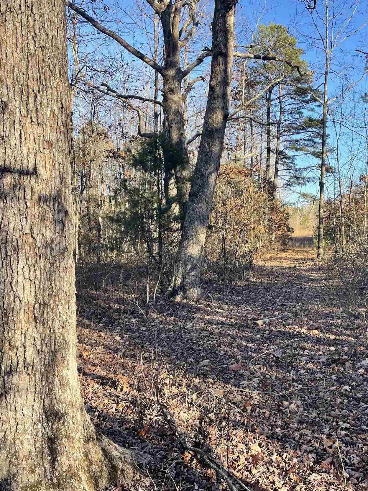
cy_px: 258
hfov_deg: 35.5
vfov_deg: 46.8
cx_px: 255
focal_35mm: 40
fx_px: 567
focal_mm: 4.2
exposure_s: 1/543
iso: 32
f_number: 1.6
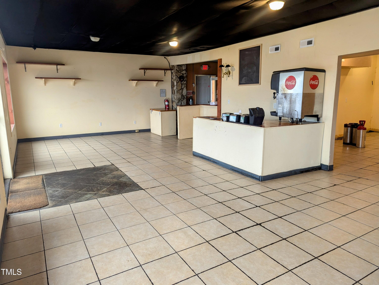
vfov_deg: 56.9
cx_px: 190
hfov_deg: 71.5
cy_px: 142
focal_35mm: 24
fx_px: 263
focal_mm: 6.81
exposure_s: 1/24
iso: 61
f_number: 1.85
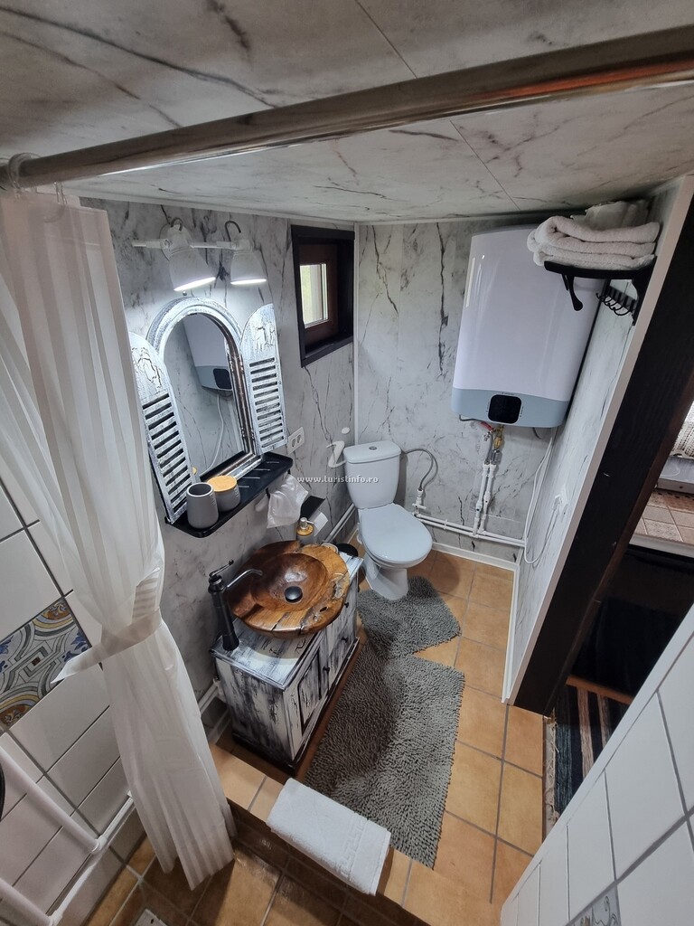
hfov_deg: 89.9
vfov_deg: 106.2
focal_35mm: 13
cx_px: 347
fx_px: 348
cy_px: 463
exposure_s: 1/50
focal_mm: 2.2
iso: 320
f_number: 2.2
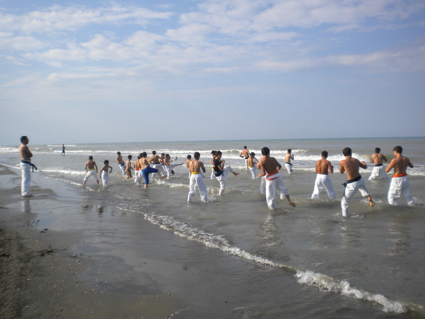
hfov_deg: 52.6
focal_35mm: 35
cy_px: 160
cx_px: 212
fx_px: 430
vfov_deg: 40.7
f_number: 4.6
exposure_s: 1/775
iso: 80
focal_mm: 6.3
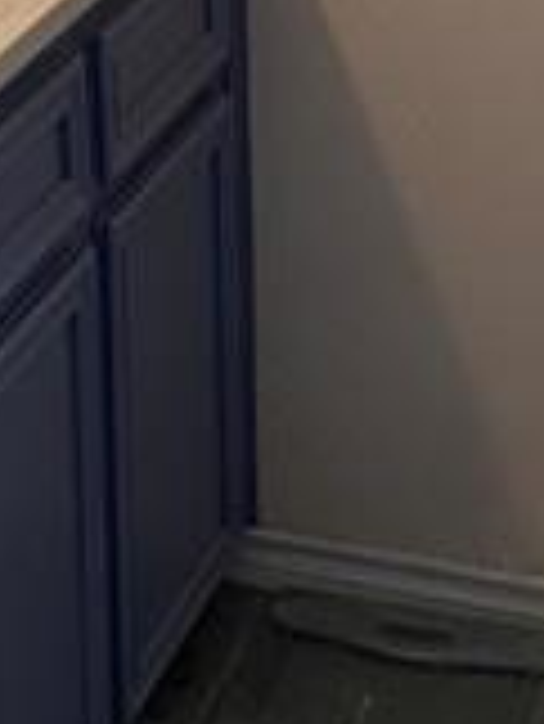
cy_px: -328
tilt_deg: -10.8
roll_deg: +1.8
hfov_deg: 11.8
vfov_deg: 14.9
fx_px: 2595
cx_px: -31
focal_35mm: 124
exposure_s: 1/60
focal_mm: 4.25
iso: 80
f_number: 1.8
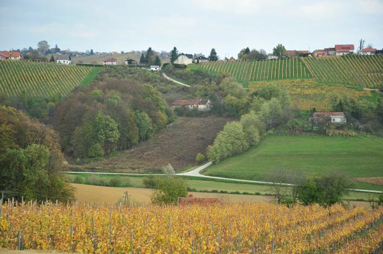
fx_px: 1010
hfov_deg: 21.5
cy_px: 127
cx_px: 192
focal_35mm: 95
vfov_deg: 14.4
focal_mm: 95
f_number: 5.6
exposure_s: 1/250
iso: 200
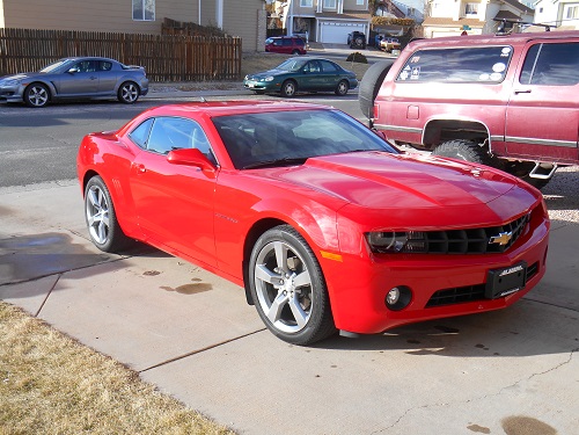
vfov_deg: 35.1
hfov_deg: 45.8
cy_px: 218
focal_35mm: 41
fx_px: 686
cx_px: 290
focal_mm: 7.2
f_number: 3.9
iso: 80
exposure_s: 1/250
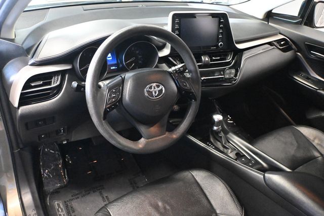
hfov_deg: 63.2
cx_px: 162
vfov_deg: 44.6
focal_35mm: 29
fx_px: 263
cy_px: 108
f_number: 3.8
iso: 12800
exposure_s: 1/40
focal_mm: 19.5
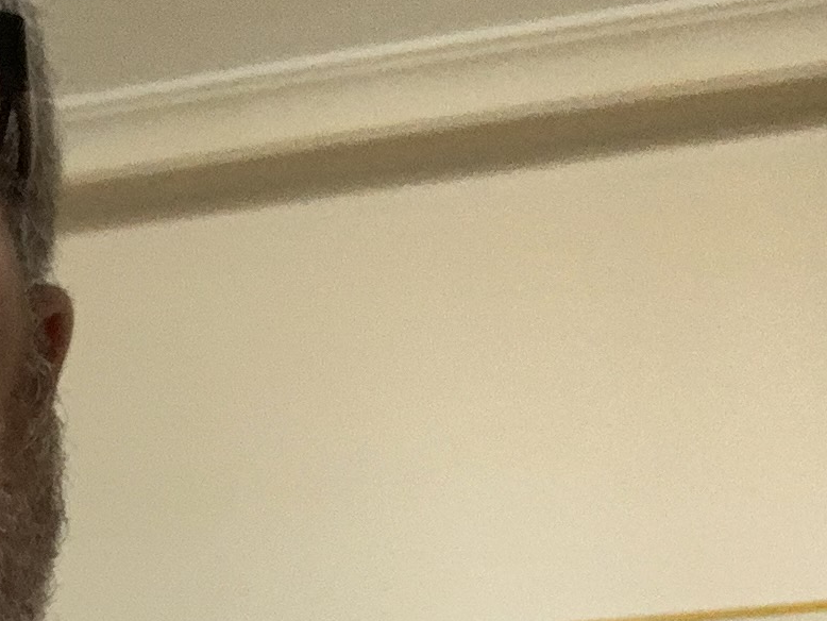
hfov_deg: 13.9
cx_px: -627
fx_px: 3035
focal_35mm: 127
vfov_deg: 11.6
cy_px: 577
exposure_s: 1/60
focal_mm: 2.87
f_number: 2.2
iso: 125
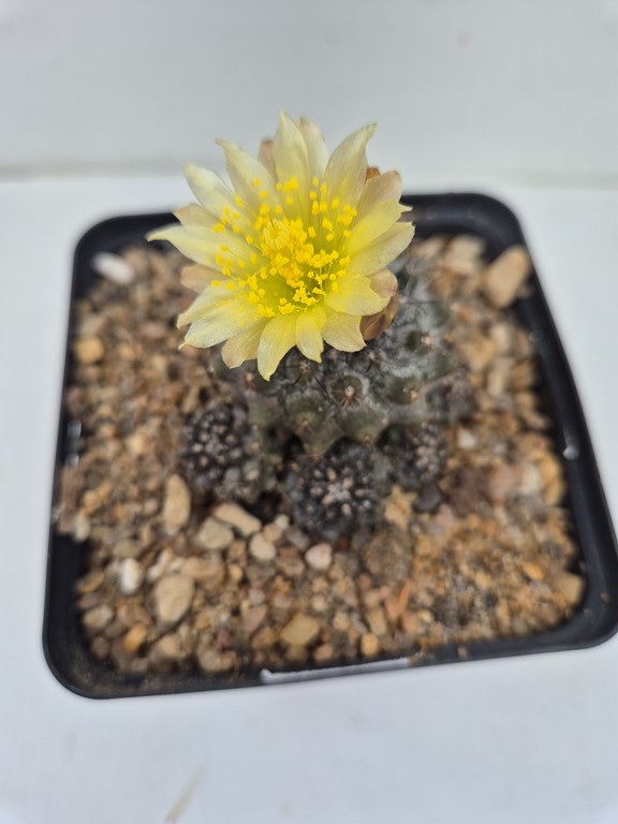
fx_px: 547
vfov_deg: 73.9
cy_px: 412
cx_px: 309
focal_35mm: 23
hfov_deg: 58.9
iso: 32
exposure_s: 1/180
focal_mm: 5.4
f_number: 1.8
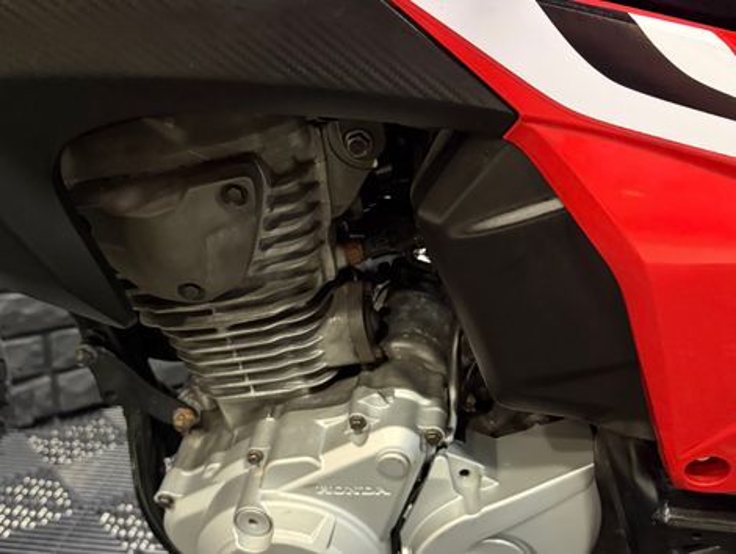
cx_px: 368
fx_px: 511
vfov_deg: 56.9
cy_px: 277
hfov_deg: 71.5
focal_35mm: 24
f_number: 1.78
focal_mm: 6.76
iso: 800
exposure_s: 1/60
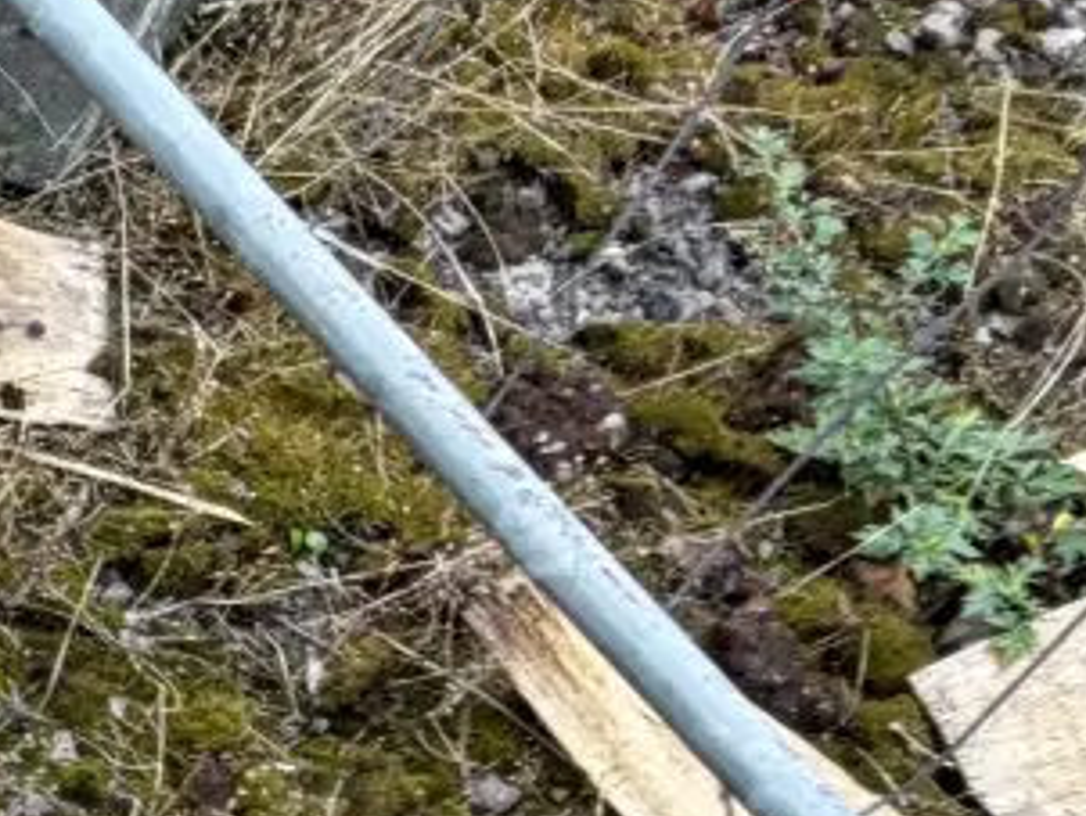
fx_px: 2794
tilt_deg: -65.5
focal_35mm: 89
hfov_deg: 17.6
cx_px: -881
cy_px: 1183
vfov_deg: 15.5
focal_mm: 2.22
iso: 64
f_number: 2.2
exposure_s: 1/121
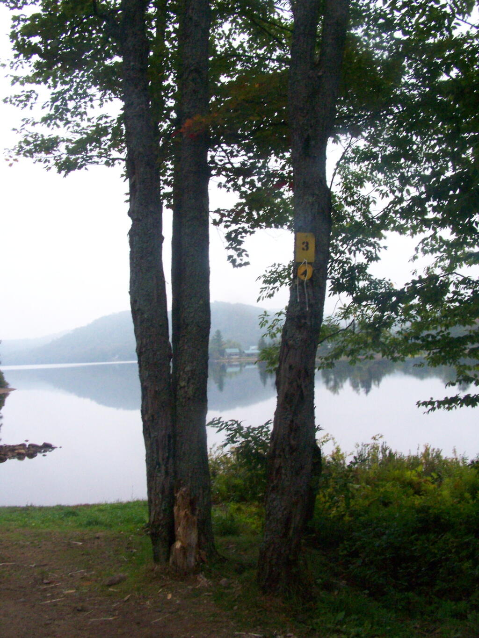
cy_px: 319
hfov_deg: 37.7
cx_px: 240
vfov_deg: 49.0
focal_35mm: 38
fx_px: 701
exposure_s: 1/60
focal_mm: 6.3
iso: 400
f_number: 7.1
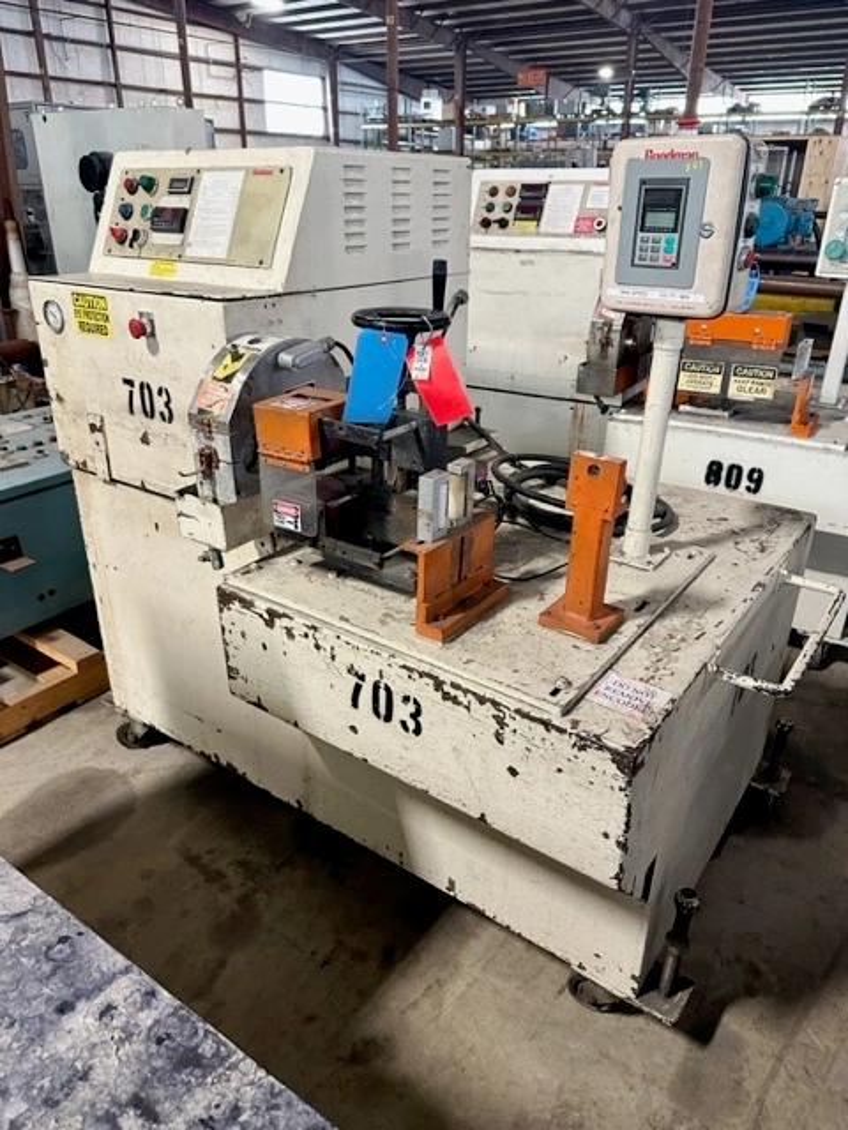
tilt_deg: -24.3
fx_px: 784
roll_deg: +0.0
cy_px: 565
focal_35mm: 24
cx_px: 424
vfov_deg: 71.6
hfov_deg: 56.8
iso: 320
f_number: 1.78
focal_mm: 6.86
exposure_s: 1/60
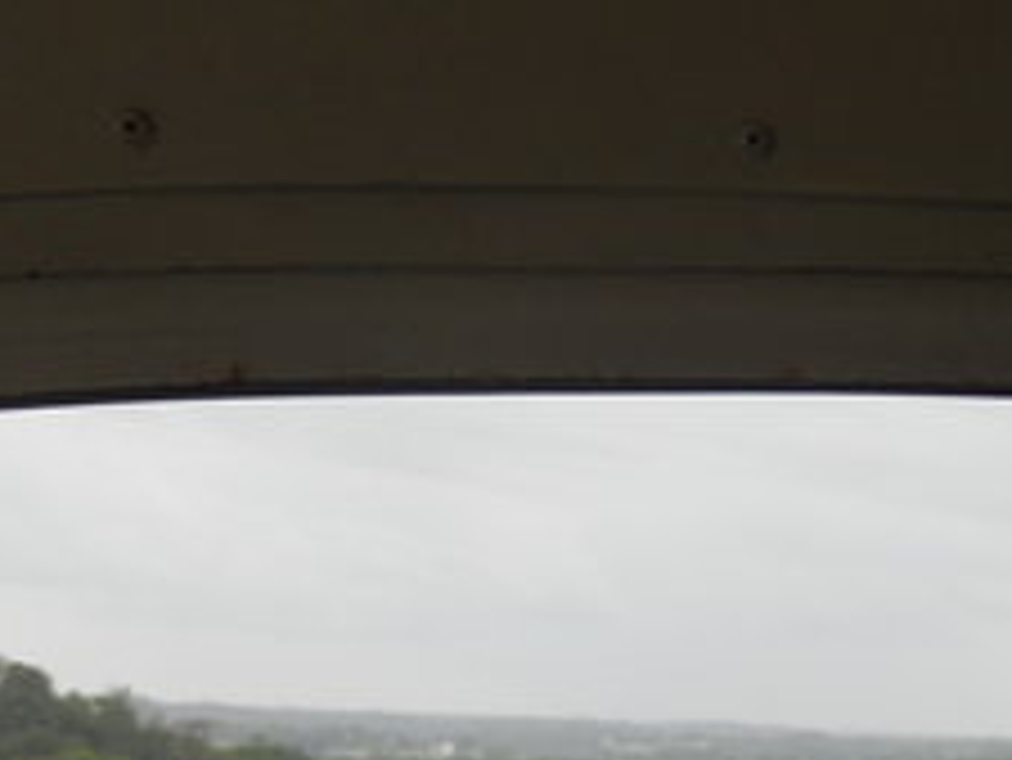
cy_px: 857
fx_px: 2545
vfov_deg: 16.4
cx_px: 1237
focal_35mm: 87
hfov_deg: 20.9
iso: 100
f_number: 2.7
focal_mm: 5
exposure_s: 1/250
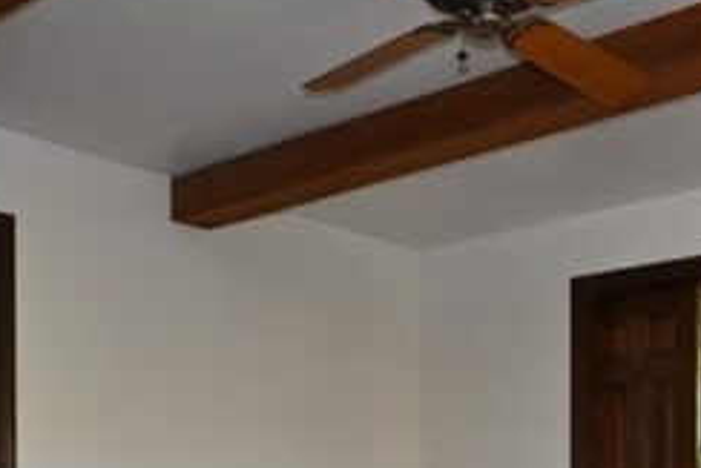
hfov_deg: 33.7
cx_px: 442
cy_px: 561
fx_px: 1149
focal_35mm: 59
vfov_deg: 21.4
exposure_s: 1/60
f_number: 4
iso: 900
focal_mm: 12
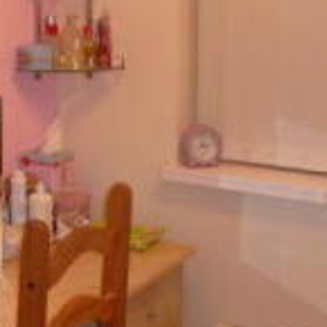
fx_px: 908
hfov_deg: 20.2
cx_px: 64
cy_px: 21
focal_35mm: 85
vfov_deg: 19.9
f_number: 3.3
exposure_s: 1/60
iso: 320
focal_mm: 4.3
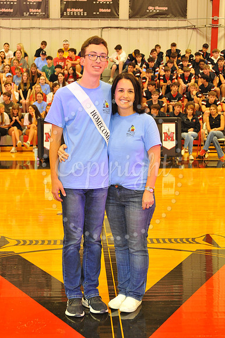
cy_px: 169
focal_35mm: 66
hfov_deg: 20.6
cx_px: 112
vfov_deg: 30.5
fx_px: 619
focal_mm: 66
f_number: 6.3
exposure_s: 1/50
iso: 2000
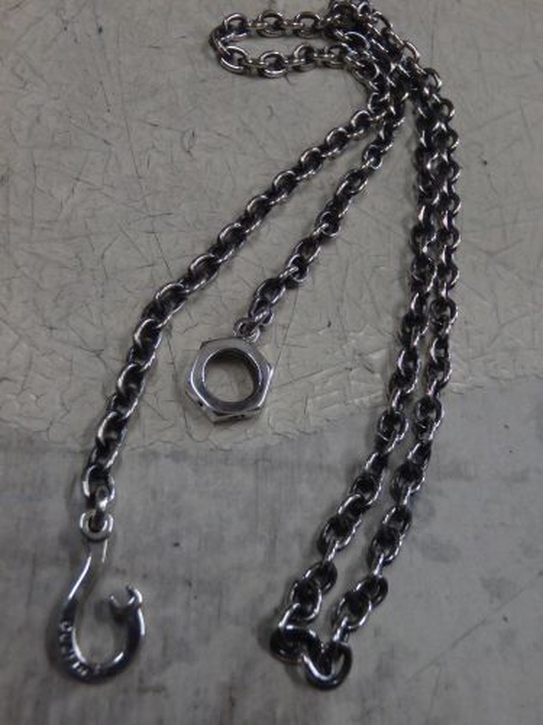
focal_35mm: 36
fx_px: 753
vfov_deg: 51.4
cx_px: 272
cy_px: 362
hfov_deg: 39.7
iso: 1600
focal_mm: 6.4
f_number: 4.5
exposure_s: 1/200
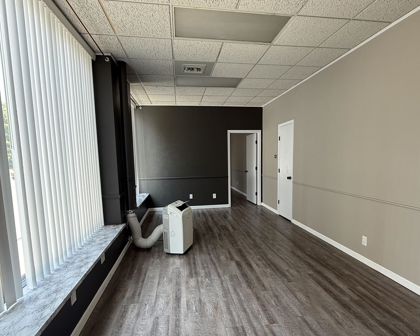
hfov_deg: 83.3
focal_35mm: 19
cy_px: 184
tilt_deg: -6.0
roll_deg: +1.2
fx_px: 236
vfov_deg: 70.7
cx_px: 216
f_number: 2.2
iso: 125
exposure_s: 1/99
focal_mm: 2.22
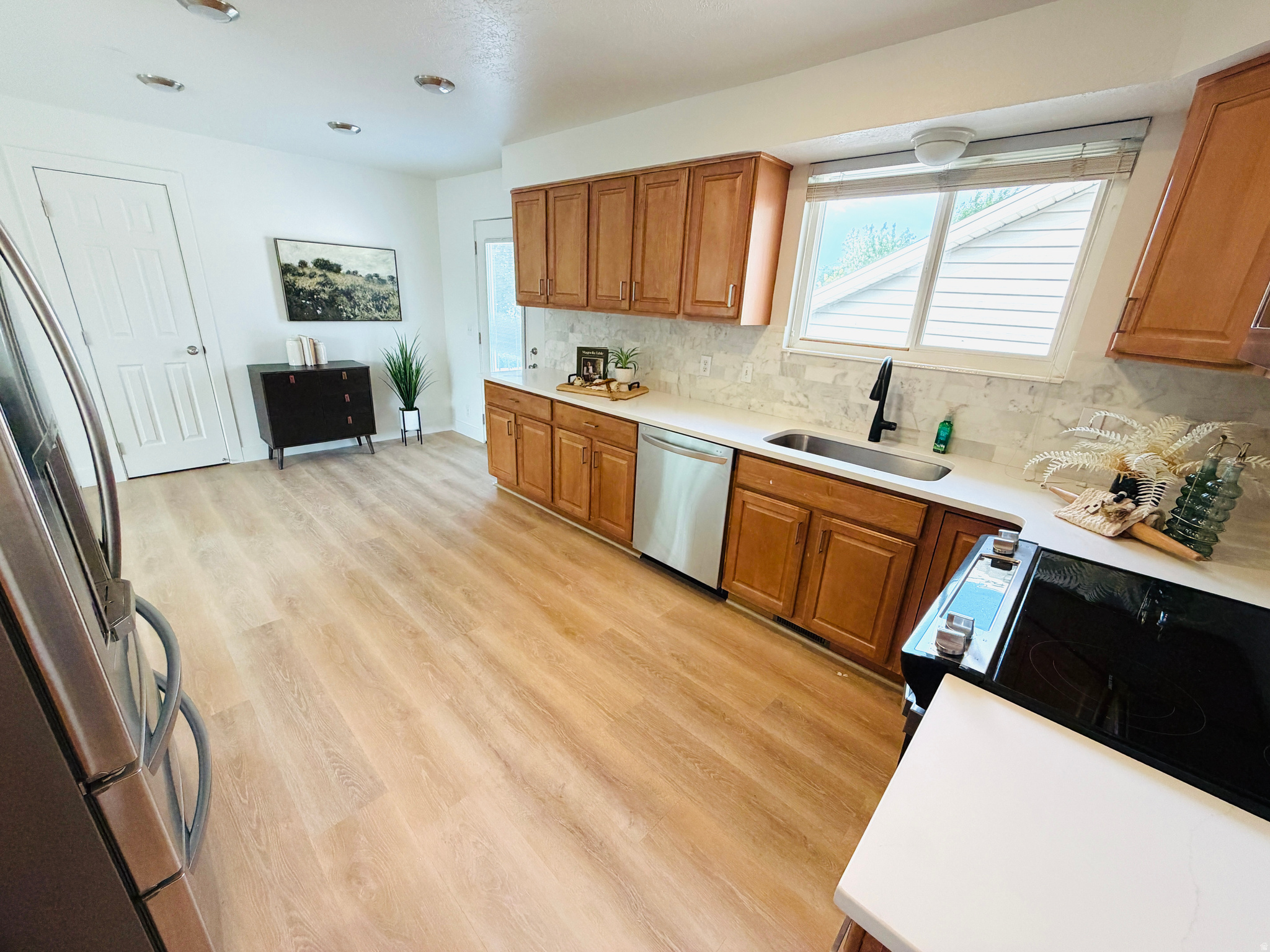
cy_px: 476
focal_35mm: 14
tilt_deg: -20.3
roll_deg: -2.4
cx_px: 635
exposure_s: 1/121
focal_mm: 2.22
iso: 250
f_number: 2.2
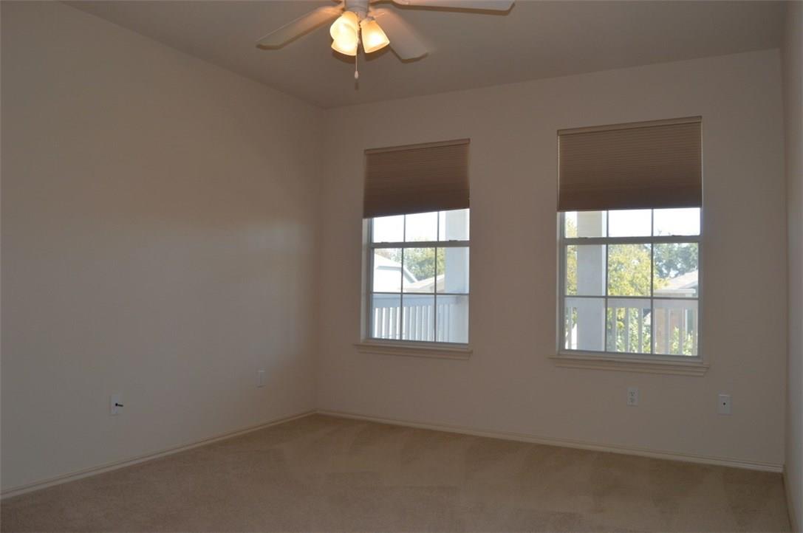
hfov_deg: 67.4
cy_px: 266
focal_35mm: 27
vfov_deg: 47.8
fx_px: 602
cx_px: 402
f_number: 5.6
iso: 400
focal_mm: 18
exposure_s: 1/125
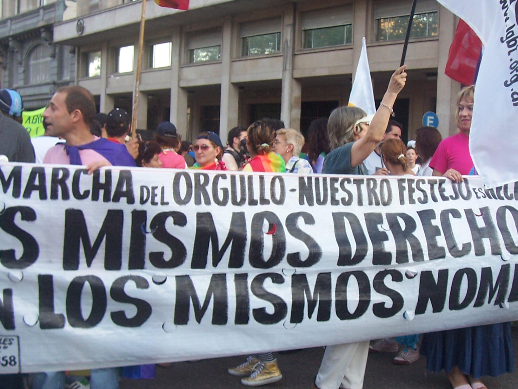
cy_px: 211
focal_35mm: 48
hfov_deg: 39.5
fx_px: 718
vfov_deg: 30.3
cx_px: 308
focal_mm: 5.6
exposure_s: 1/90
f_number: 2.7
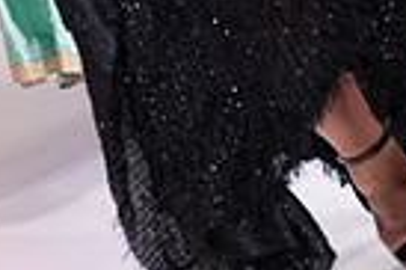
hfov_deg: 5.2
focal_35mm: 400
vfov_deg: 3.4
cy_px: -383
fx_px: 4506
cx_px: 40
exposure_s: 1/400
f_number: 5.6
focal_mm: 122
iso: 2000
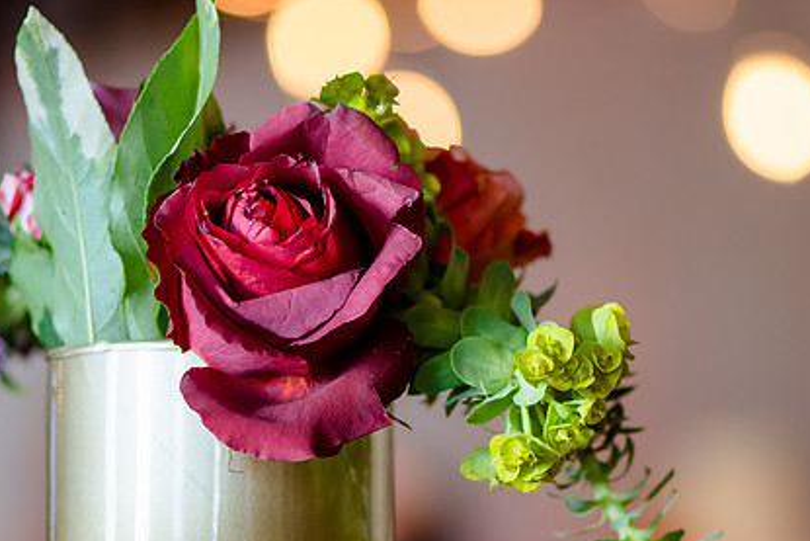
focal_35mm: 220
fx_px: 4951
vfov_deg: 6.2
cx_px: 451
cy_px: 280
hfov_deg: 9.4
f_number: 3
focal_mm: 105
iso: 1250
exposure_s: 1/250
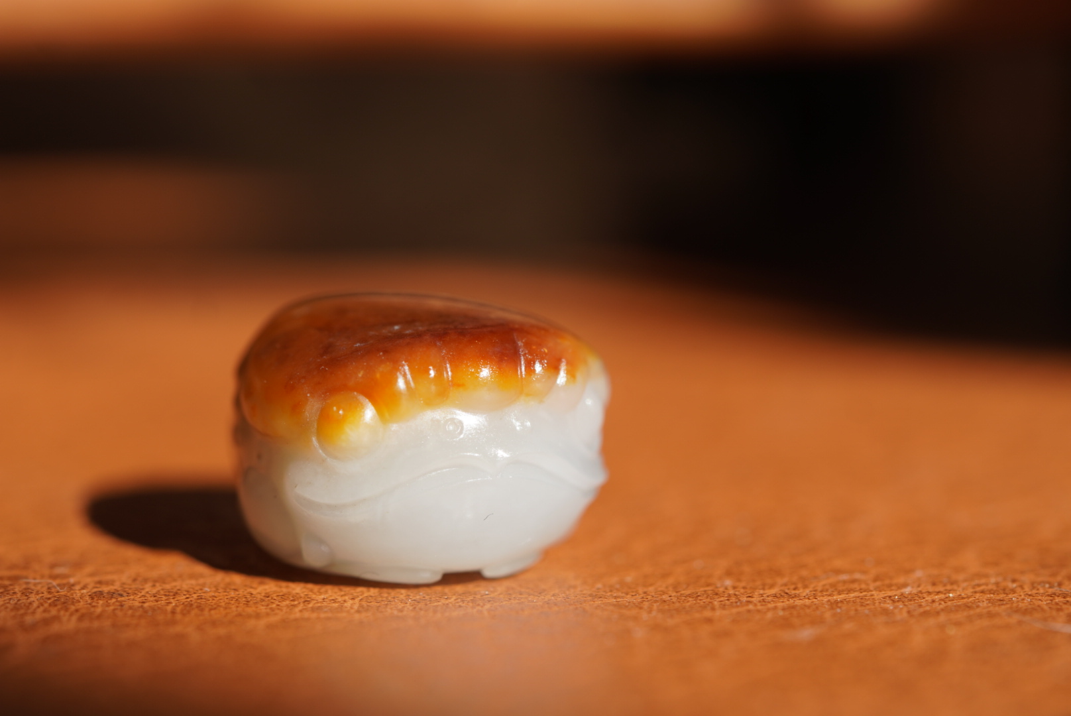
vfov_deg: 10.2
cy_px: 358
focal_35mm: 135
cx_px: 536
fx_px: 4019
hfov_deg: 15.2
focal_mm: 90
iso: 100
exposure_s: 1/200
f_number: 4.5
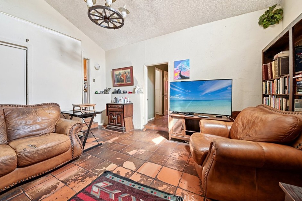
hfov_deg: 108.3
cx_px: 149
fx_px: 109
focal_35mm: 13
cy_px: 94
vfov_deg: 85.3
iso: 400
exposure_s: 1/3.33
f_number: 8
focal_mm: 12
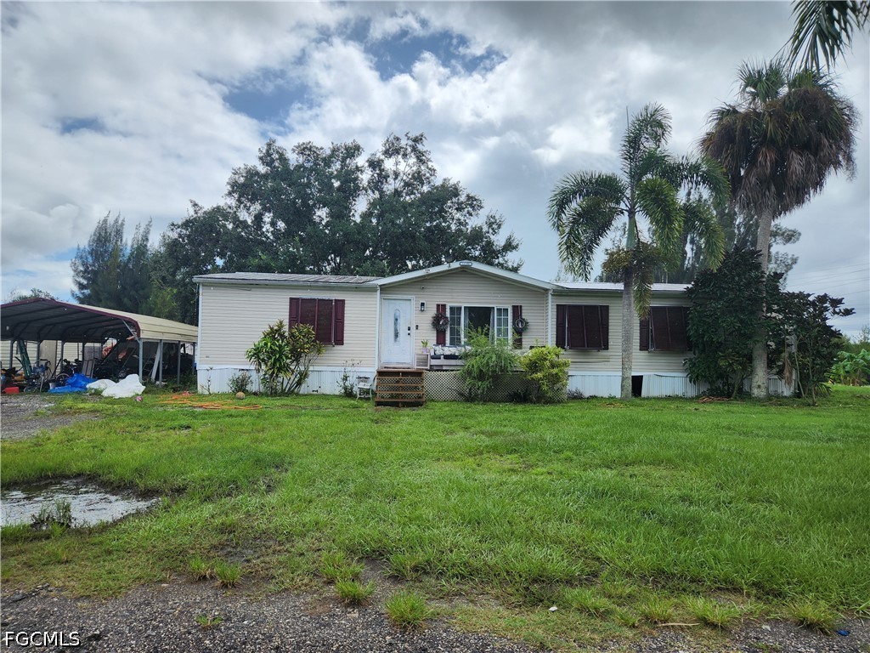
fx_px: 578
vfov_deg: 58.9
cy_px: 326
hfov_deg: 73.9
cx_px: 435
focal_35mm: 23
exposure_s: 1/1690
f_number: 1.8
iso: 20
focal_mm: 5.4
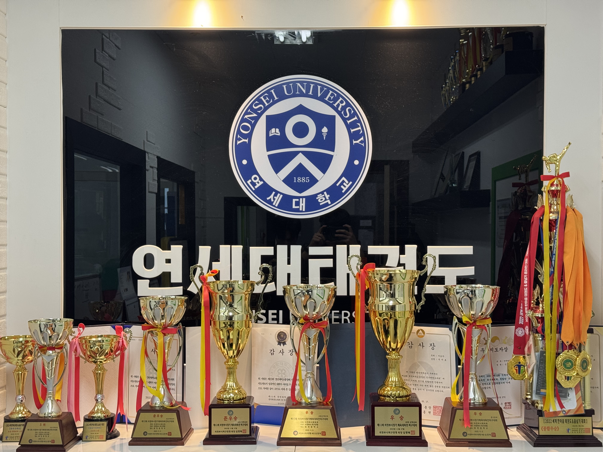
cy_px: 226
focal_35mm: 48
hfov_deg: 39.7
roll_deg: -0.4
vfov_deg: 30.3
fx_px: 836
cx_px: 302
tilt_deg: +0.2
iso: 160
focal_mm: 6.76
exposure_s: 1/60
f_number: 1.78
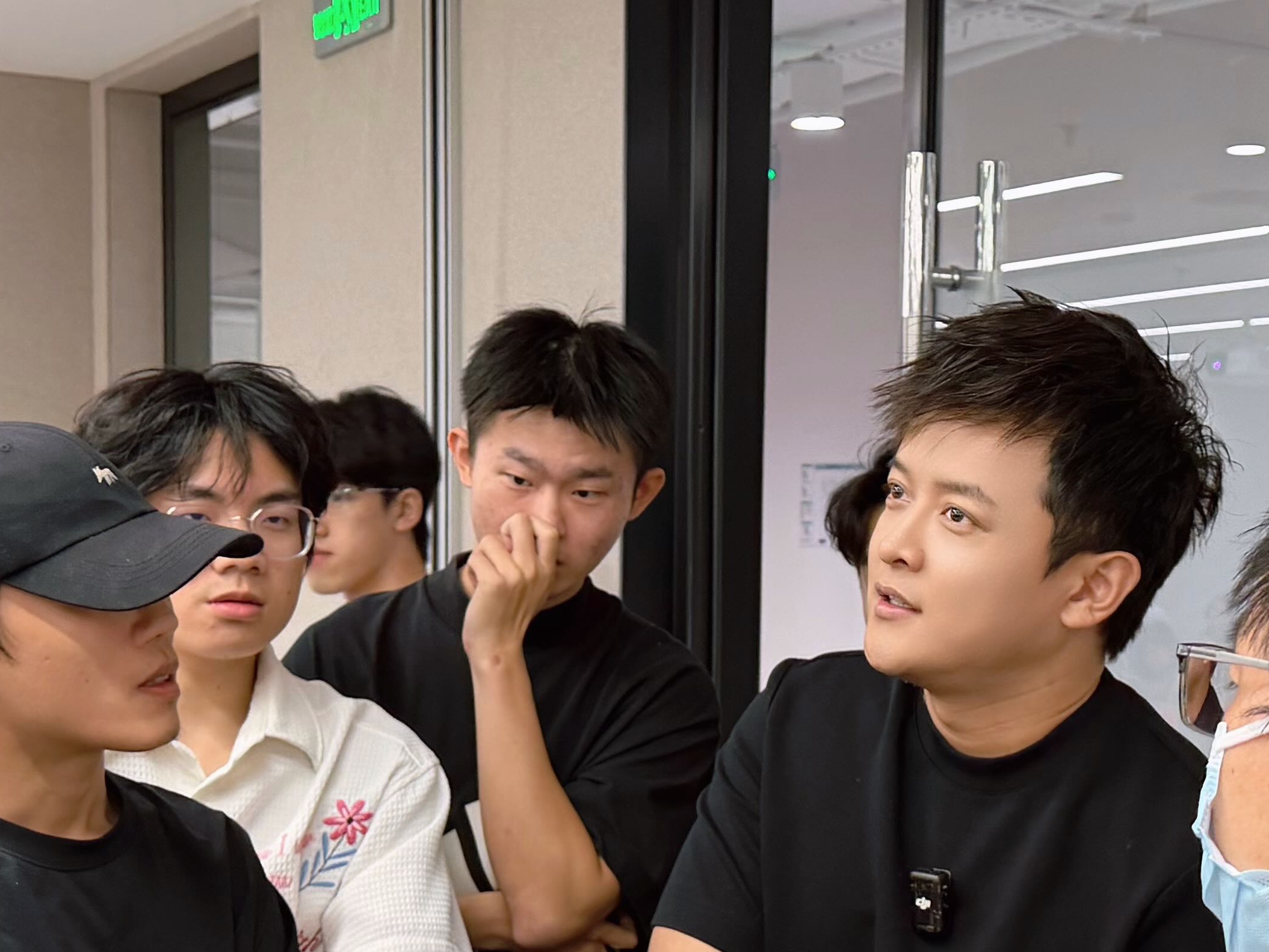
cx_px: 797
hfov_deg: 29.7
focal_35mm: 65
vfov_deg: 22.5
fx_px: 2383
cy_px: 664
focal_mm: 6.76
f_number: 1.78
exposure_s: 1/50
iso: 200
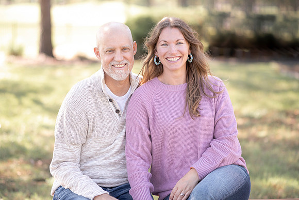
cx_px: 144
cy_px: 100
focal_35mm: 94
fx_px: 779
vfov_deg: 14.6
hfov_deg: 21.7
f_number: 2
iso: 320
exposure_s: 1/800
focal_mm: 85
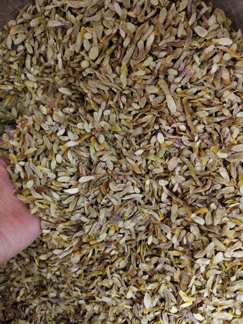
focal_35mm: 23
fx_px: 215
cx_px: 122
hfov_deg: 58.9
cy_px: 162
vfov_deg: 73.9
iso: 984
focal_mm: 5.56
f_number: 1.88
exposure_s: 1/33.3
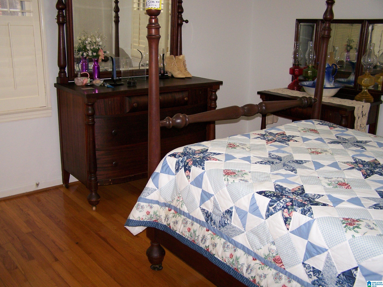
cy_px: 144
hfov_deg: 48.9
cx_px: 192
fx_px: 421
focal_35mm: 38
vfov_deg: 37.8
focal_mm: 6.3
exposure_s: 1/60
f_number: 2.8
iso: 160
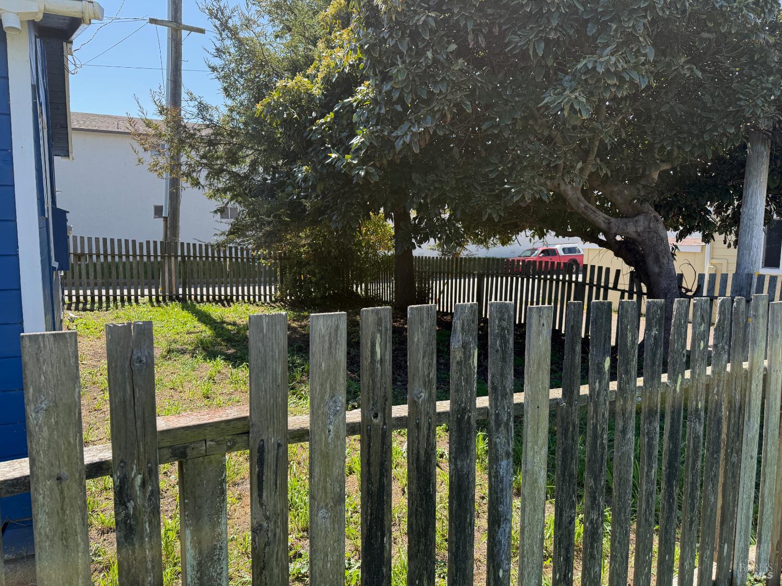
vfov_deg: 56.8
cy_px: 293
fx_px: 542
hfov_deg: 71.6
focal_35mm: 24
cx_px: 391
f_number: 1.78
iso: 100
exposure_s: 1/1337
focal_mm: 6.76
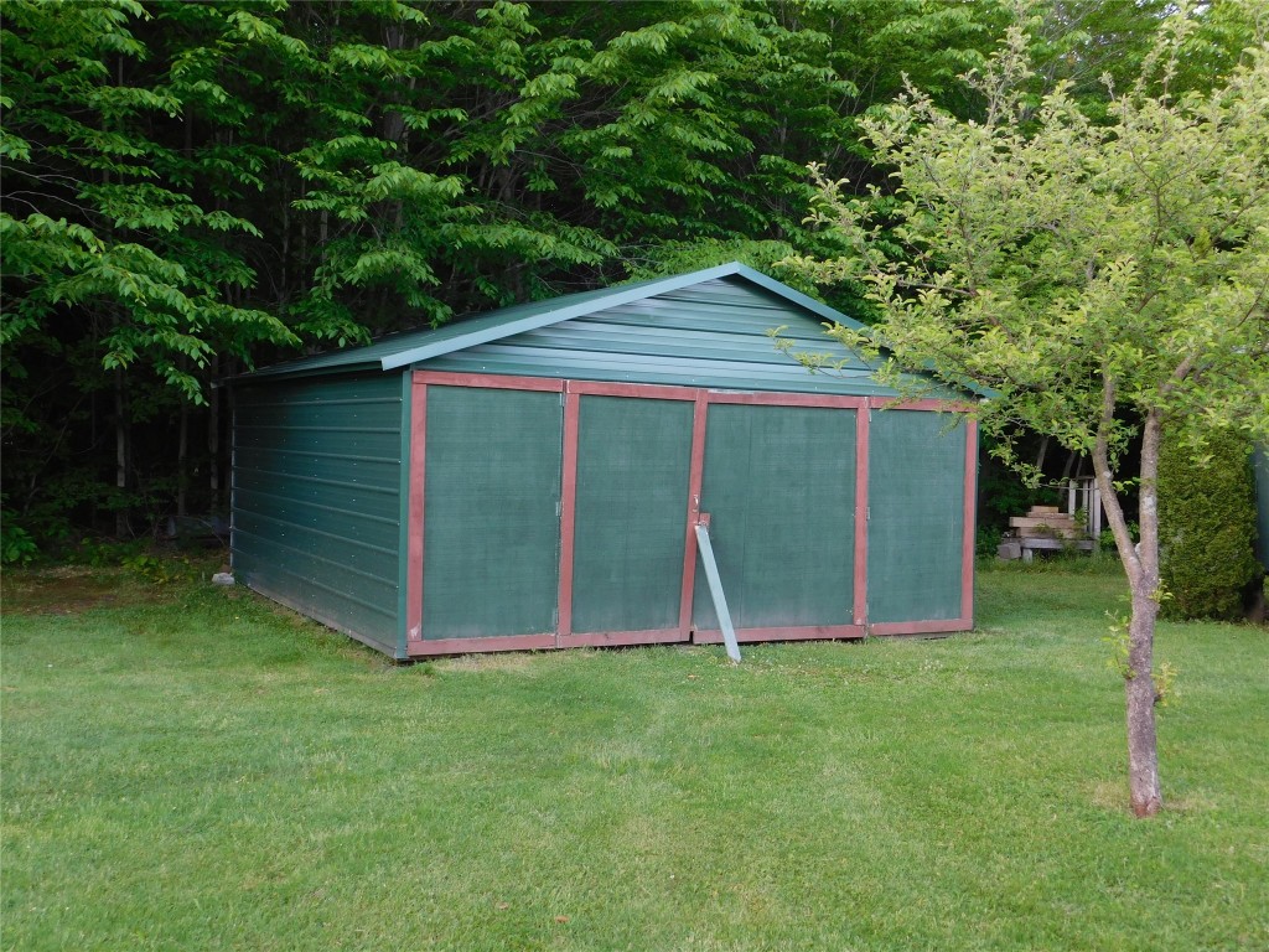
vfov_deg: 39.7
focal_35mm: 36
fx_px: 1320
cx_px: 634
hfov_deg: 51.4
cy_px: 476
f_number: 3.5
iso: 125
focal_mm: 6.3
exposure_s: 1/80
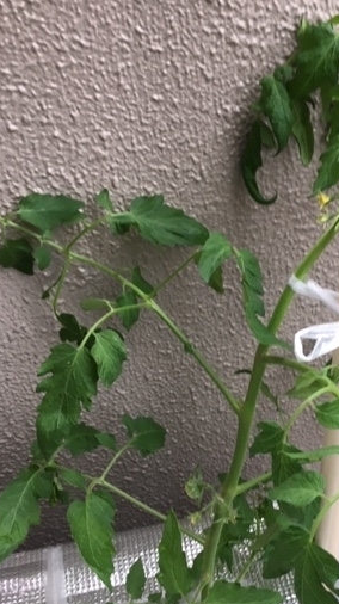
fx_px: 640
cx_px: 275
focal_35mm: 40
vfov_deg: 50.3
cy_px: 344
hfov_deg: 29.0
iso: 25
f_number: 2.2
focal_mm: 4.15
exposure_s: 1/30
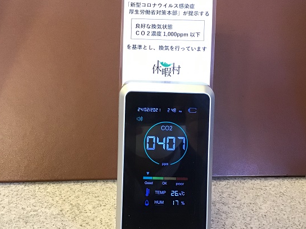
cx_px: 143
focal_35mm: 41
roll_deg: -3.3
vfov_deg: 35.1
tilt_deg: -22.2
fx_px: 362
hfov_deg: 45.7
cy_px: 105
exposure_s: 1/25
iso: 200
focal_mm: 3.3
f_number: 2.4
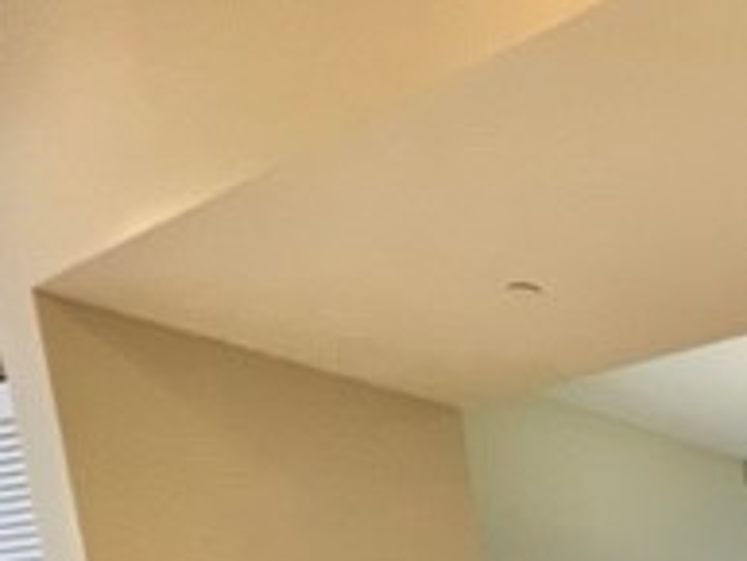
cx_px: 898
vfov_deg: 24.1
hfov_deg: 34.8
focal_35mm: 43
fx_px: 929
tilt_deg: -9.3
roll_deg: +3.5
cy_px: 898
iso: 200
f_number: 1.8
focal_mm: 1.57
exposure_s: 1/60
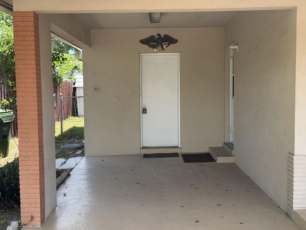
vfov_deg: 30.3
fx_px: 424
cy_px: 115
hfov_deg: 39.7
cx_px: 153
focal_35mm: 48
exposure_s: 1/675
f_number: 1.78
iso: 100
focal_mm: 6.76
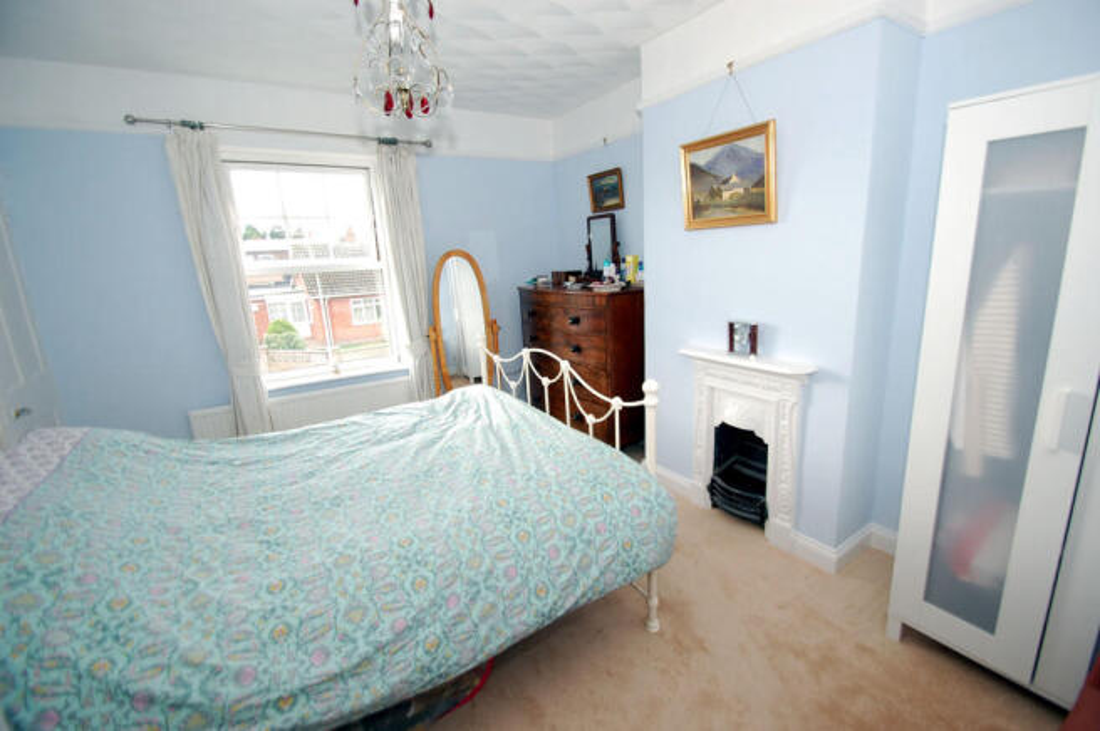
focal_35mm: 15
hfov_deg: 100.4
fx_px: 458
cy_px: 366
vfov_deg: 77.2
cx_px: 550
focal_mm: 10
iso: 400
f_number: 4.5
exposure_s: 1/80
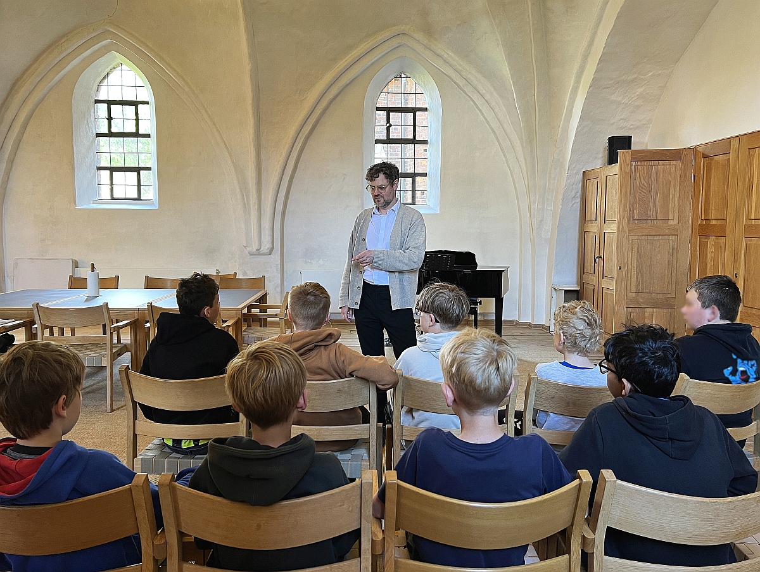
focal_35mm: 26
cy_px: 286
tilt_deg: -3.6
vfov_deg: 53.2
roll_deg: +0.4
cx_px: 380
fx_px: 572
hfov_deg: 67.2
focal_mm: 5.7
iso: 100
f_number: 1.5
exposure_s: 1/50
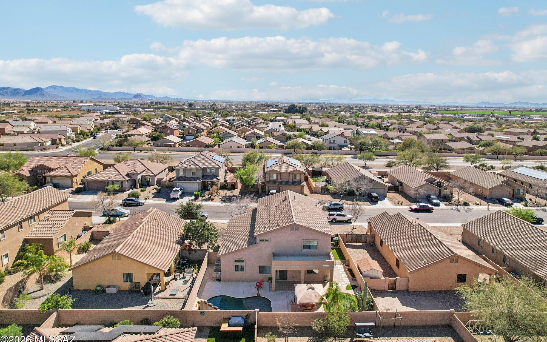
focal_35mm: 23
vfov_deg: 53.0
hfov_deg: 77.1
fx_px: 343
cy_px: 170
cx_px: 280
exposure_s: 1/400
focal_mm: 8.4
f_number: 2.8
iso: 130
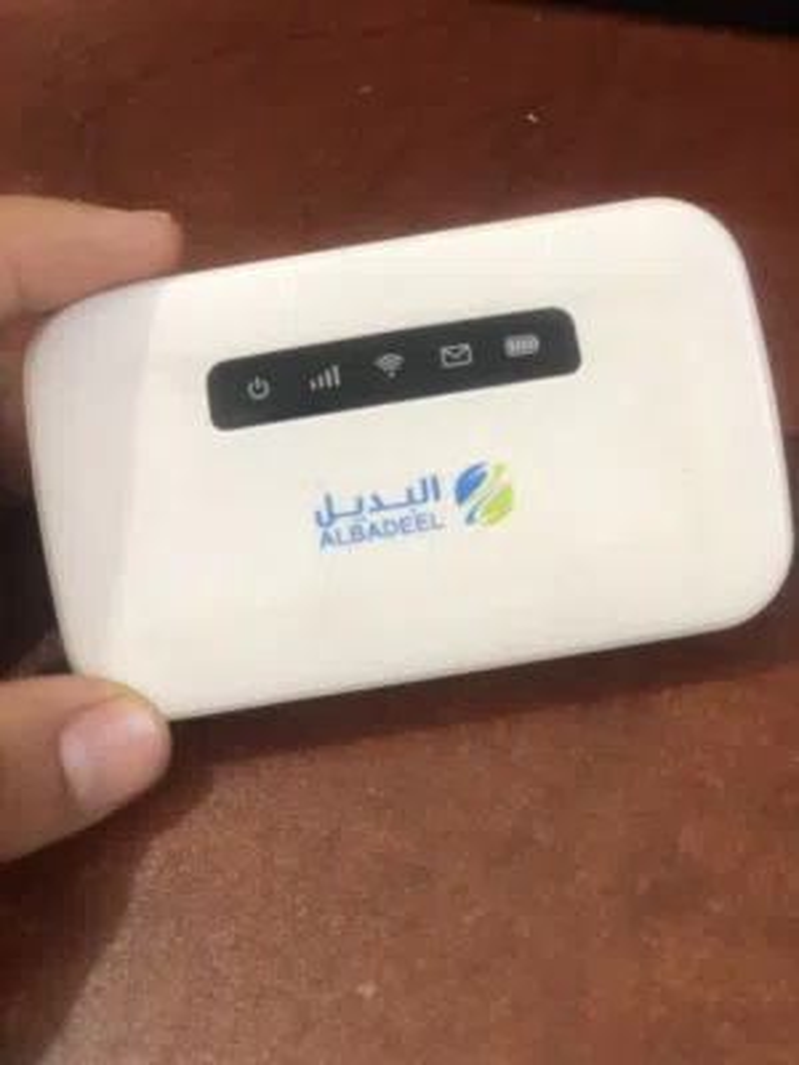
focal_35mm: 52
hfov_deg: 28.0
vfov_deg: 36.8
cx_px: 400
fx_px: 1600
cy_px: 532
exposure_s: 1/30
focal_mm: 6
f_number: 2.4
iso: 100
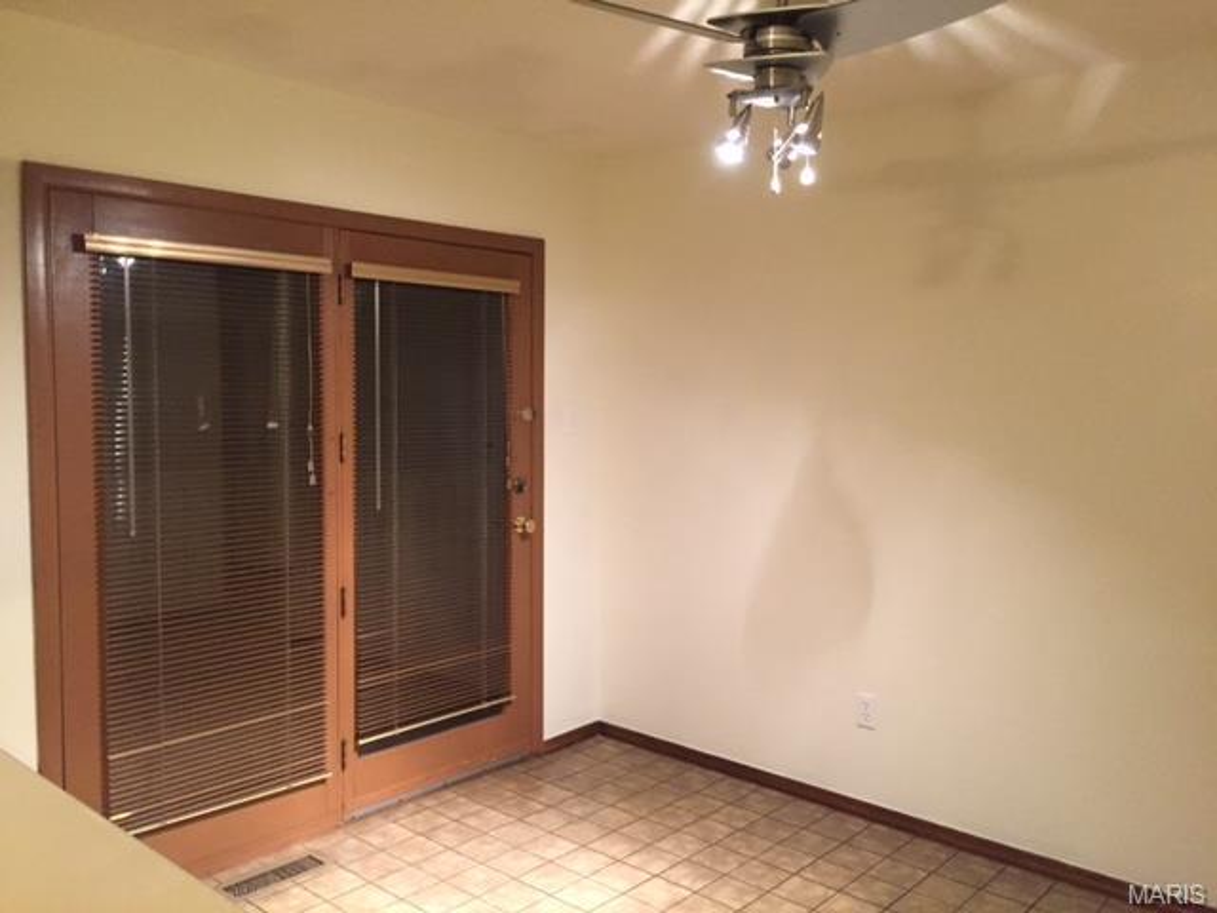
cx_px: 608
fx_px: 1020
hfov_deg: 61.7
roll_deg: -0.4
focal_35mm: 29
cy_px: 456
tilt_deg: -7.7
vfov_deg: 48.2
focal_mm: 4.15
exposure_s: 1/20
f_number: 2.2
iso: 250
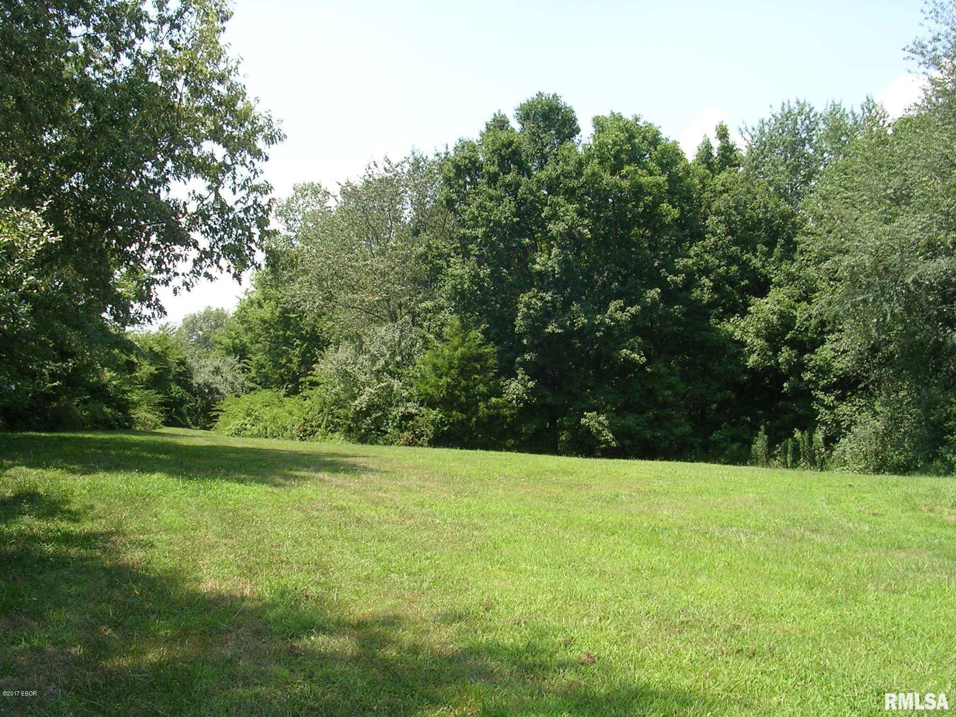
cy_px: 358
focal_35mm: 38
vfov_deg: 37.7
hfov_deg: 49.0
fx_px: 1049
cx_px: 478
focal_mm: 5.8
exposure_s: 1/124
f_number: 5.6
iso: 50
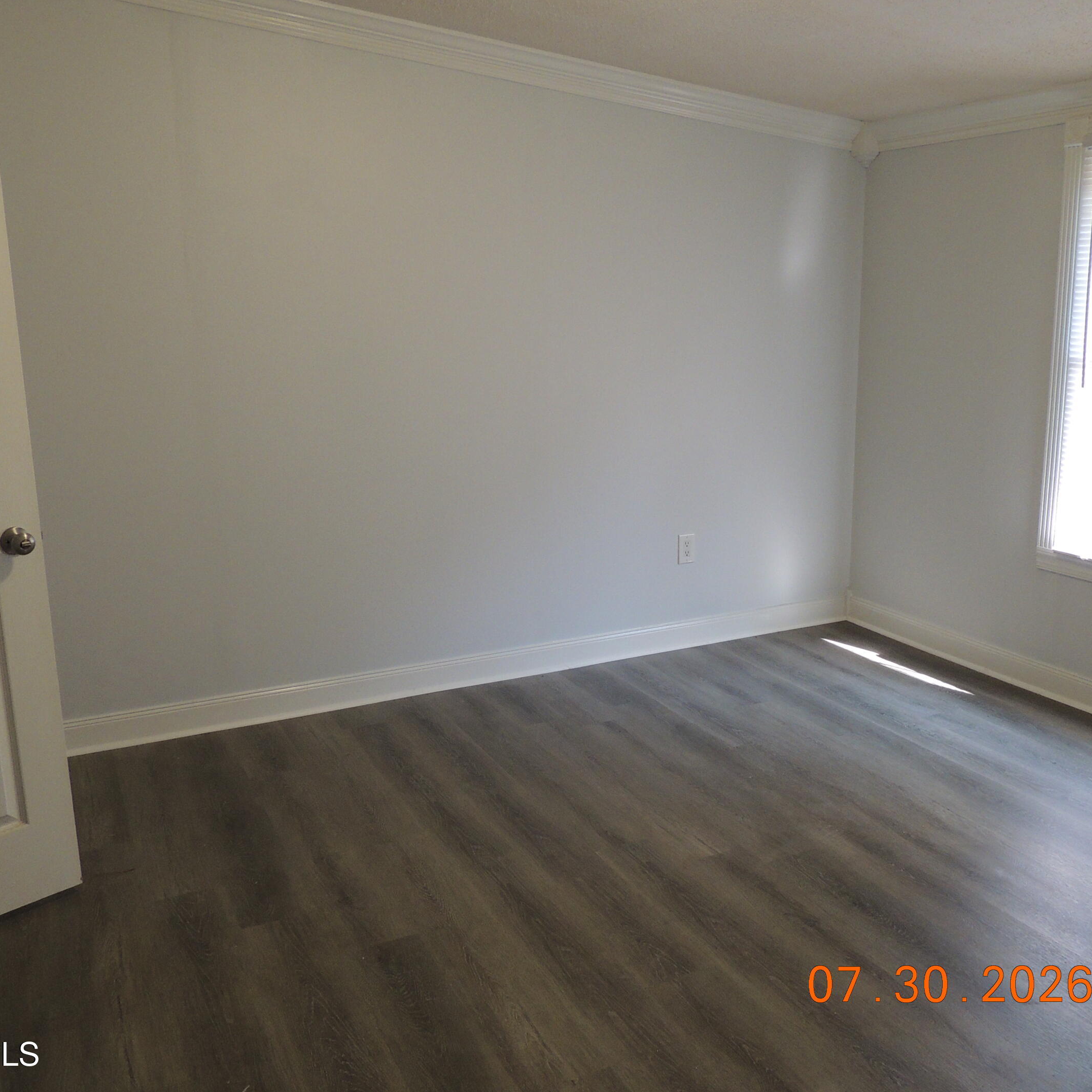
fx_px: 1071
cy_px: 528
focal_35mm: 30
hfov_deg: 54.0
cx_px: 565
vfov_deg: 54.0
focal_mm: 4.3
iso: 320
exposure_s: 1/30
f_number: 3
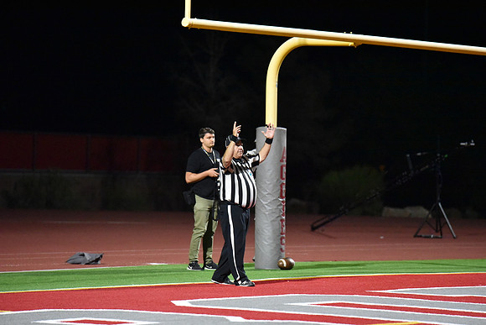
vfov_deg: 6.9
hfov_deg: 10.3
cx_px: 243
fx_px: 2701
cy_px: 162
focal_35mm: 200
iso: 12800
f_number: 2.8
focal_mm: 200
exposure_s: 1/1000
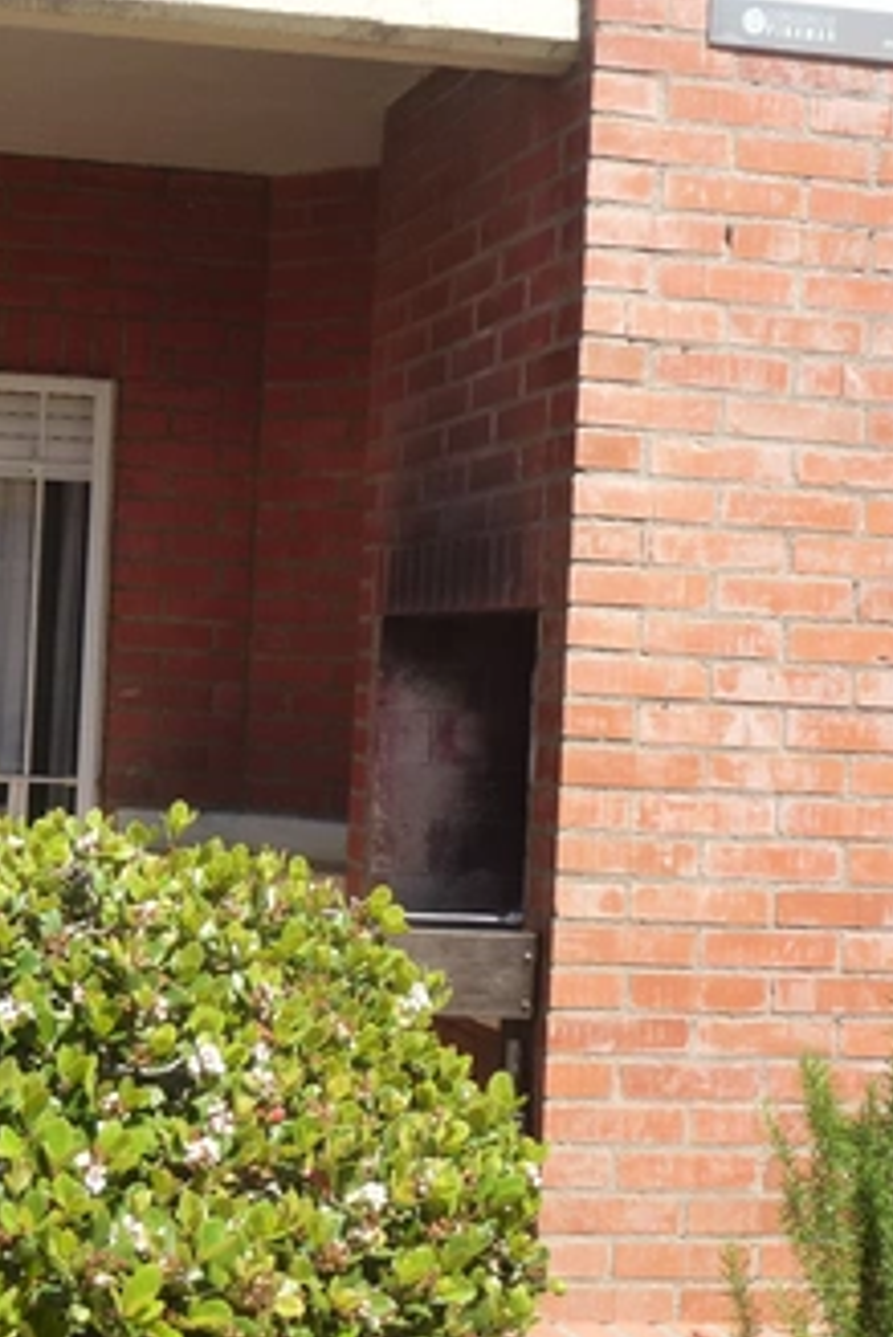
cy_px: 668
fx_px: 2230
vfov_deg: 33.4
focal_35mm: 60
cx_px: 61
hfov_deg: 22.0
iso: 160
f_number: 3.9
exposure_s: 1/400
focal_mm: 7.4
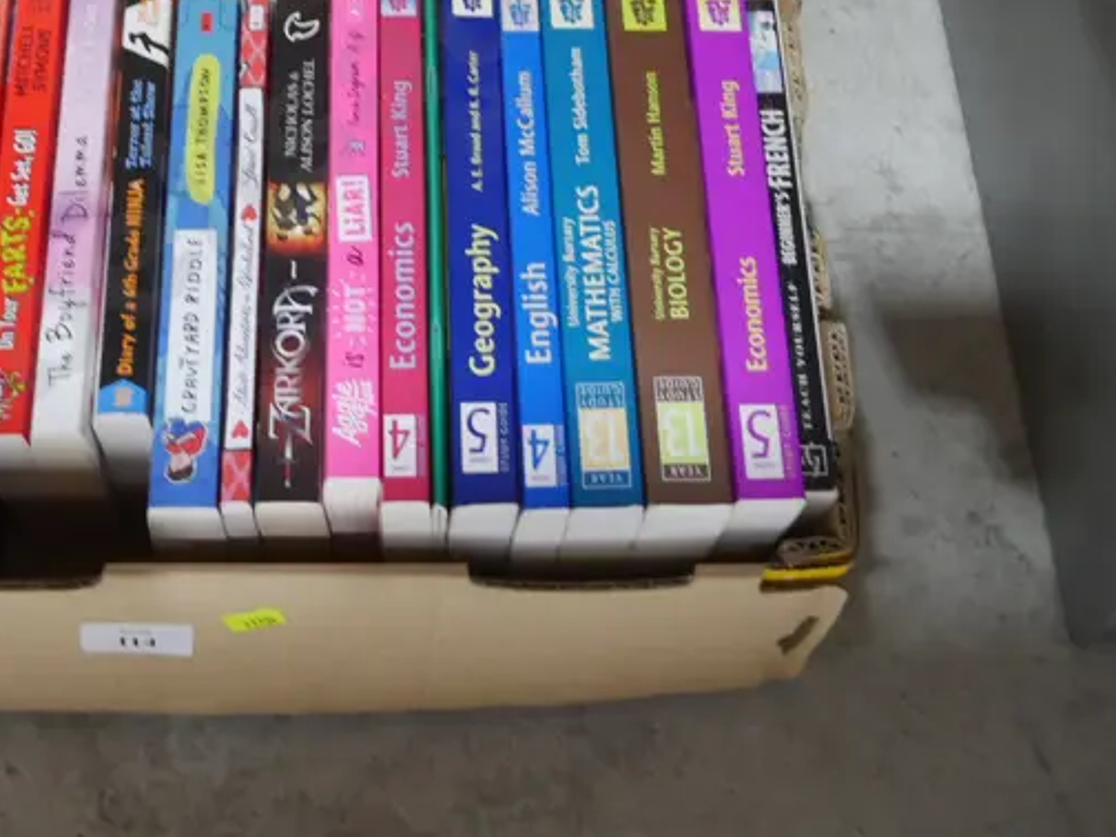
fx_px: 1967
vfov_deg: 23.0
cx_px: 492
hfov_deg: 31.6
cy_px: -4
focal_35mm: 61
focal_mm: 15
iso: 1250
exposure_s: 1/60
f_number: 3.6
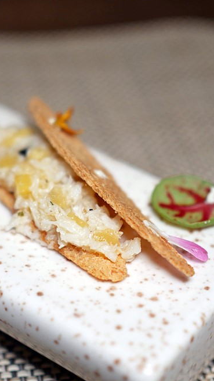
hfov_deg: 14.5
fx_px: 838
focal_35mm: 83
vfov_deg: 25.6
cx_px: 52
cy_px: 196
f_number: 1.8
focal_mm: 25
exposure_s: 1/200
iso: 200
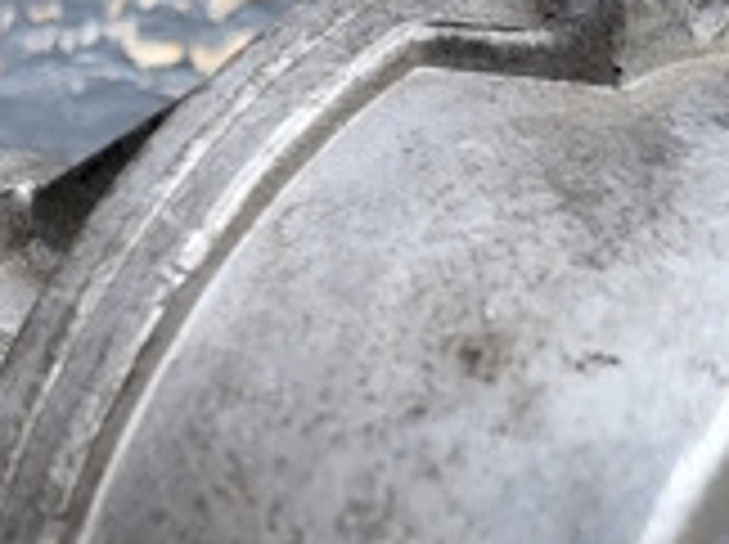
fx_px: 2166
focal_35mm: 103
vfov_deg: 14.0
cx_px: 324
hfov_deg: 19.1
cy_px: 598
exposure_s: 1/121
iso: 40
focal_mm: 5.4
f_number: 1.8
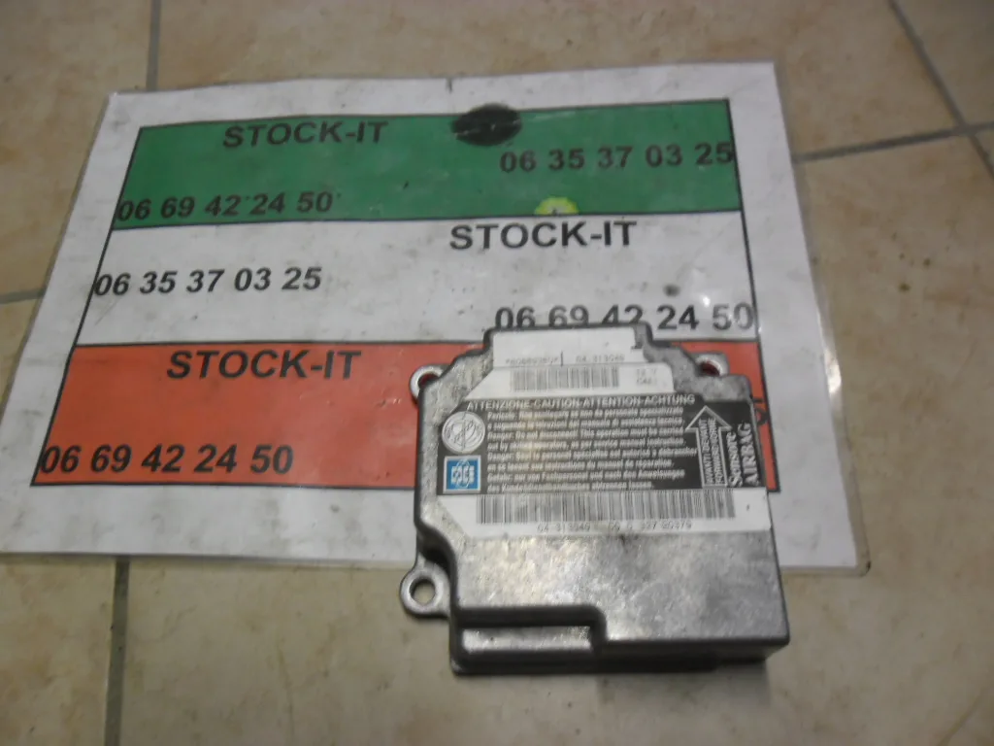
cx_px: 497
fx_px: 775
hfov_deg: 65.3
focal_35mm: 27
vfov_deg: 51.4
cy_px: 373
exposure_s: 1/22
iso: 200
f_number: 3.5
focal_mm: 4.9
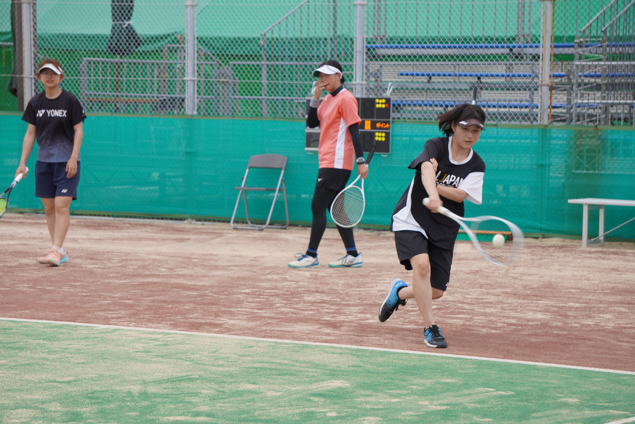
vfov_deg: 10.3
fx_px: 2355
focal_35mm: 134
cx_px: 318
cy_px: 212
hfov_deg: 15.4
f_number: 5.6
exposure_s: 1/320
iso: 100
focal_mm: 89
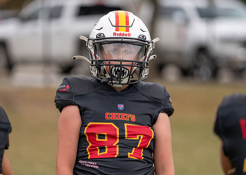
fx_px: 1695
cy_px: 89
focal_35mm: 243
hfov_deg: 8.3
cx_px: 124
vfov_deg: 5.9
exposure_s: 1/1000
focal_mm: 200
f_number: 2.8
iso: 100
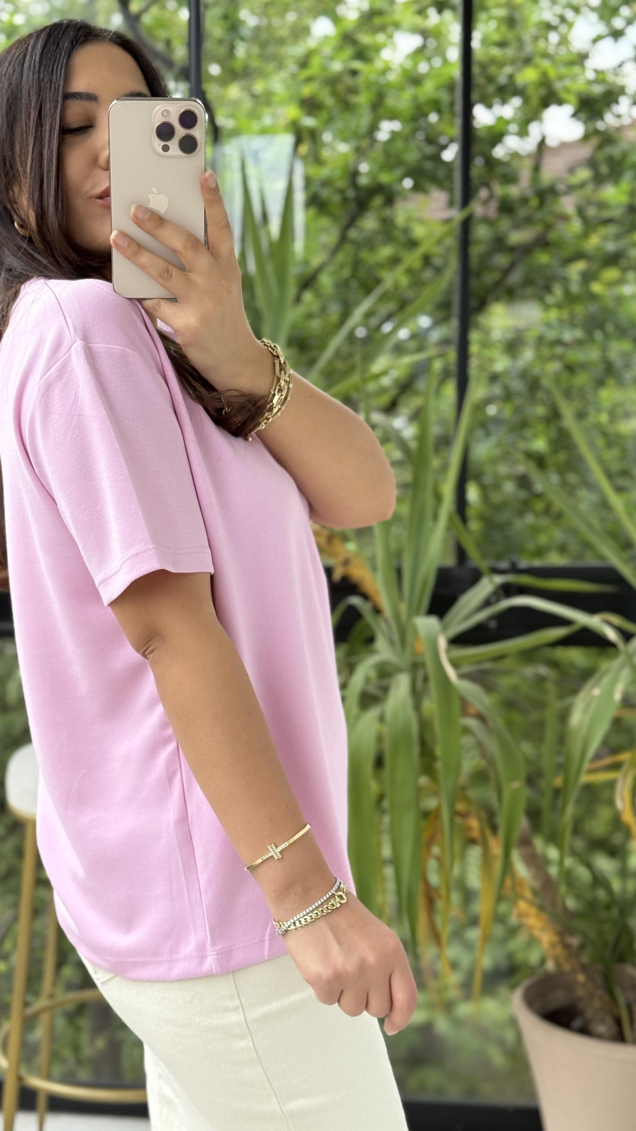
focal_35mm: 53
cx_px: 209
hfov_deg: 22.5
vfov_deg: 39.2
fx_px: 1589
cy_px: 563
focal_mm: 6.76
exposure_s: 1/363
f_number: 1.78
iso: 80
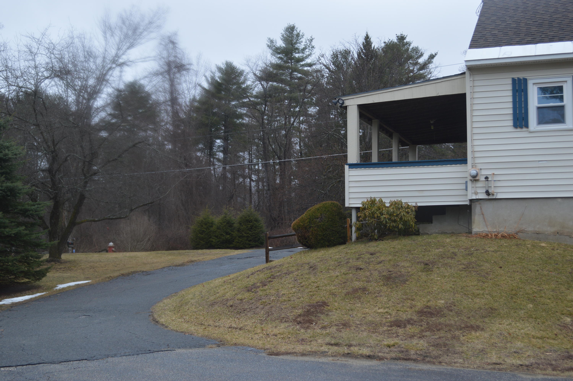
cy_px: 190
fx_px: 811
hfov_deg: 38.9
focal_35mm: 51
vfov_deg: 26.4
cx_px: 286
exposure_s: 1/125
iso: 140
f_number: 5.6
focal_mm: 34
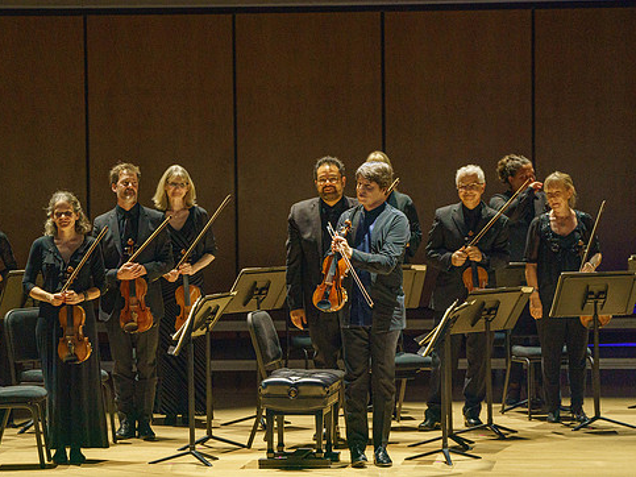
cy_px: 254
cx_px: 305
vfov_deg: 4.9
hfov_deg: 6.6
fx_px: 5529
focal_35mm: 301
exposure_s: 1/250
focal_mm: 253
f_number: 5.6
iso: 4000
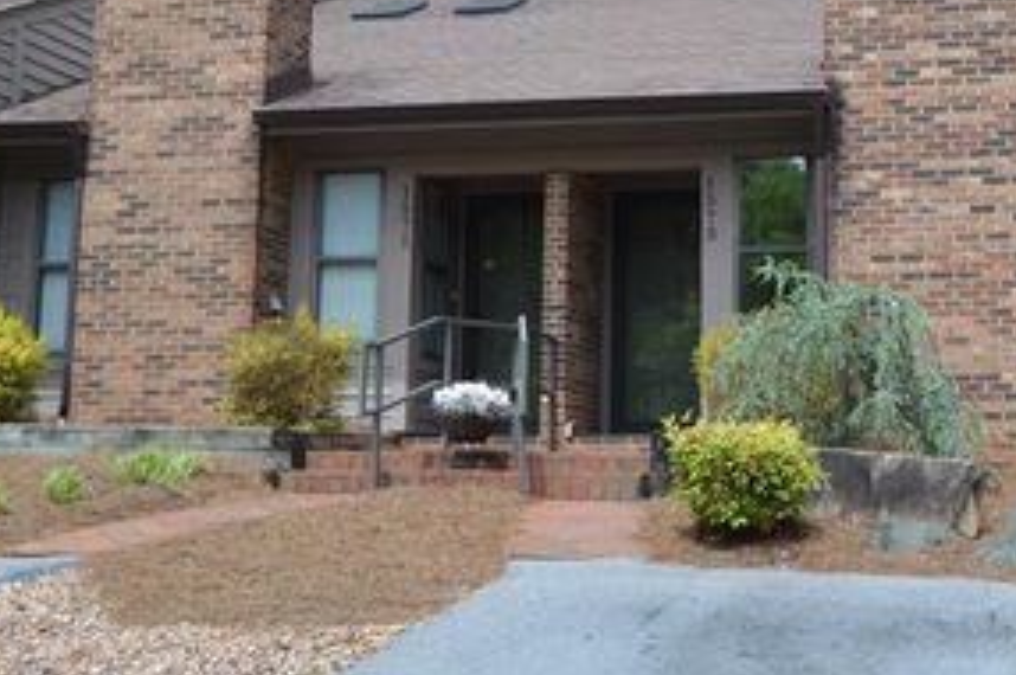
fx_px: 1776
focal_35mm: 63
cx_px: 725
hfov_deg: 31.5
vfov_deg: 21.3
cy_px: 135
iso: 100
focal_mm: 24
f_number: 7.1
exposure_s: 1/200
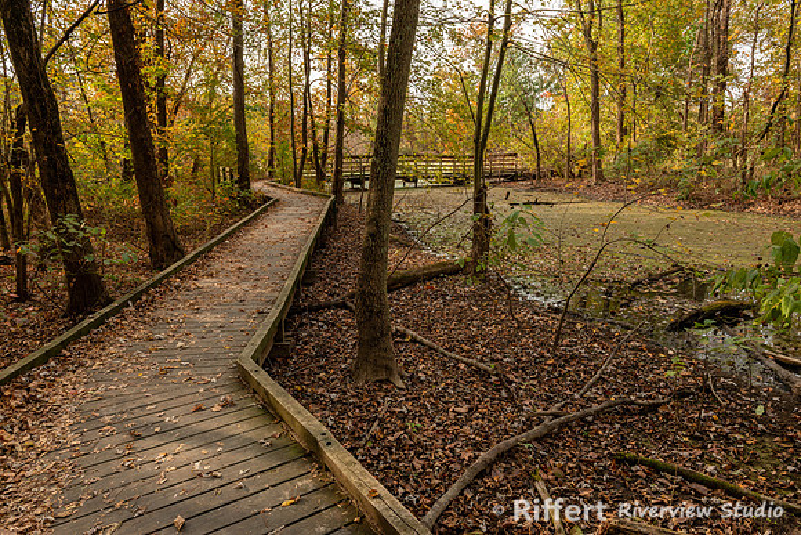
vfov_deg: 53.2
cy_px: 268
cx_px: 400
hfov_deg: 73.7
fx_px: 534
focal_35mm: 24
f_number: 9
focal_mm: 24
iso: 400
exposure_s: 1/125
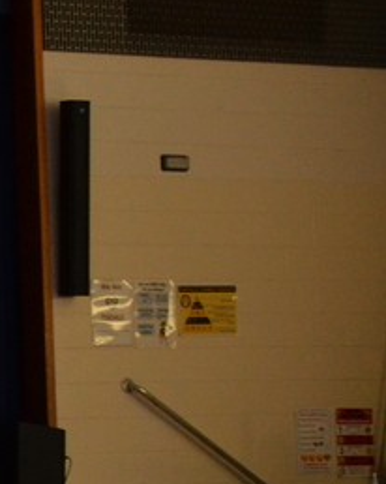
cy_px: 325
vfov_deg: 9.1
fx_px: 3031
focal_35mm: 212
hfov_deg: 6.9
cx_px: -512
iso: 1600
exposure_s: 1/15
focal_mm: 38
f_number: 5
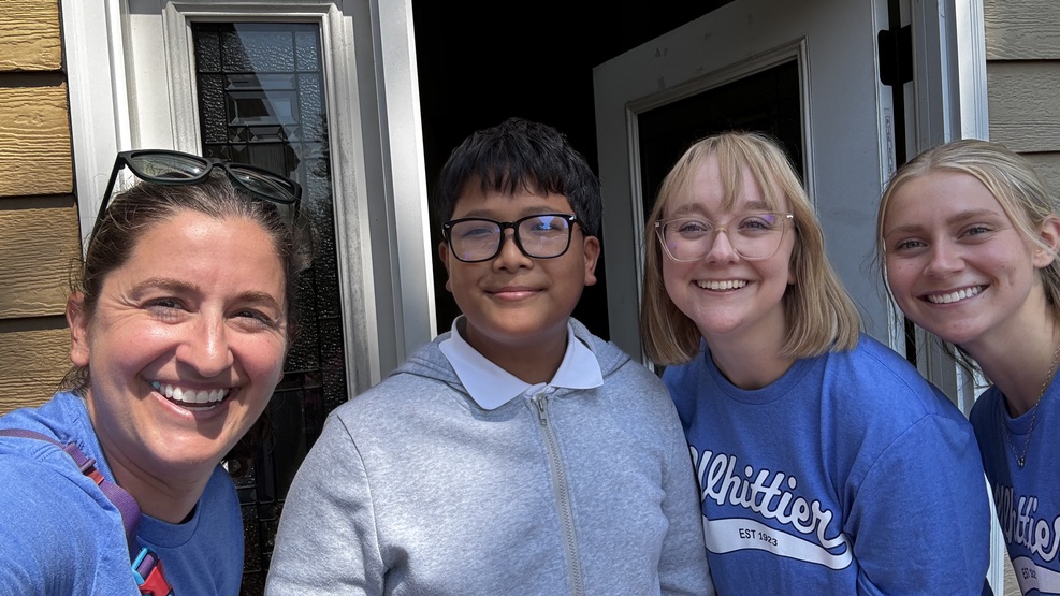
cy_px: 286
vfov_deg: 44.4
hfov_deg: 71.9
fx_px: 731
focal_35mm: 26
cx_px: 542
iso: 25
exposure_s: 1/720
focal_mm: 2.69
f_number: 1.9
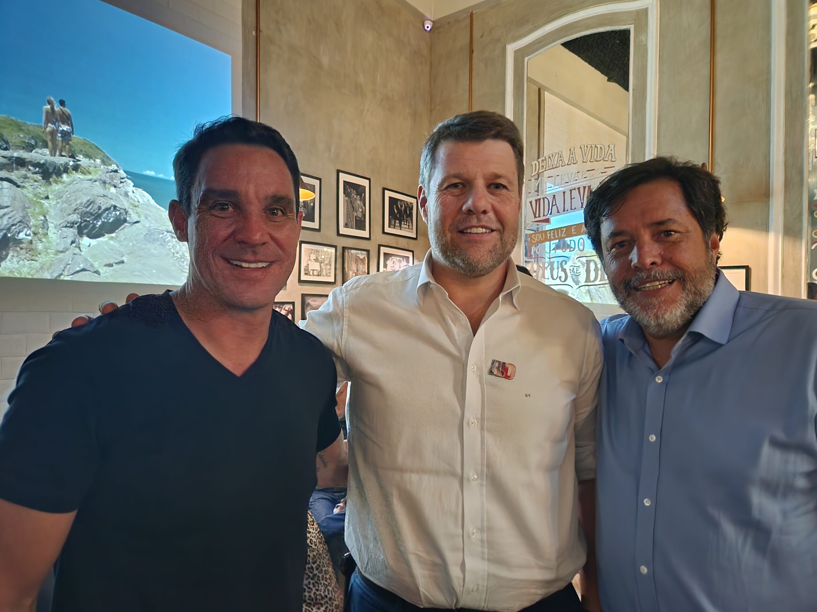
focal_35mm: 23
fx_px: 543
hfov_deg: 73.9
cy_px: 306
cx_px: 408
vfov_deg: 58.9
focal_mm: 5.4
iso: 1000
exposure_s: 1/10
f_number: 1.8
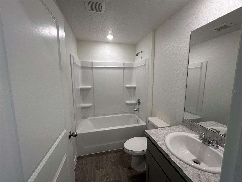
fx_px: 98
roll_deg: +0.2
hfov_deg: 102.1
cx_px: 121
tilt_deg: -7.4
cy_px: 91
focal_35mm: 14
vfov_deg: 85.7
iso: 125
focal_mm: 2.22
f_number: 2.2
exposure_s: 1/120
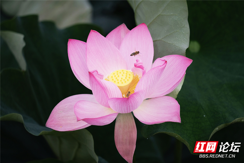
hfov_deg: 11.4
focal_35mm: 181
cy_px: 82
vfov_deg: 7.6
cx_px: 122
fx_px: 1226
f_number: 5.6
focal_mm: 181
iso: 2000
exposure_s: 1/1000
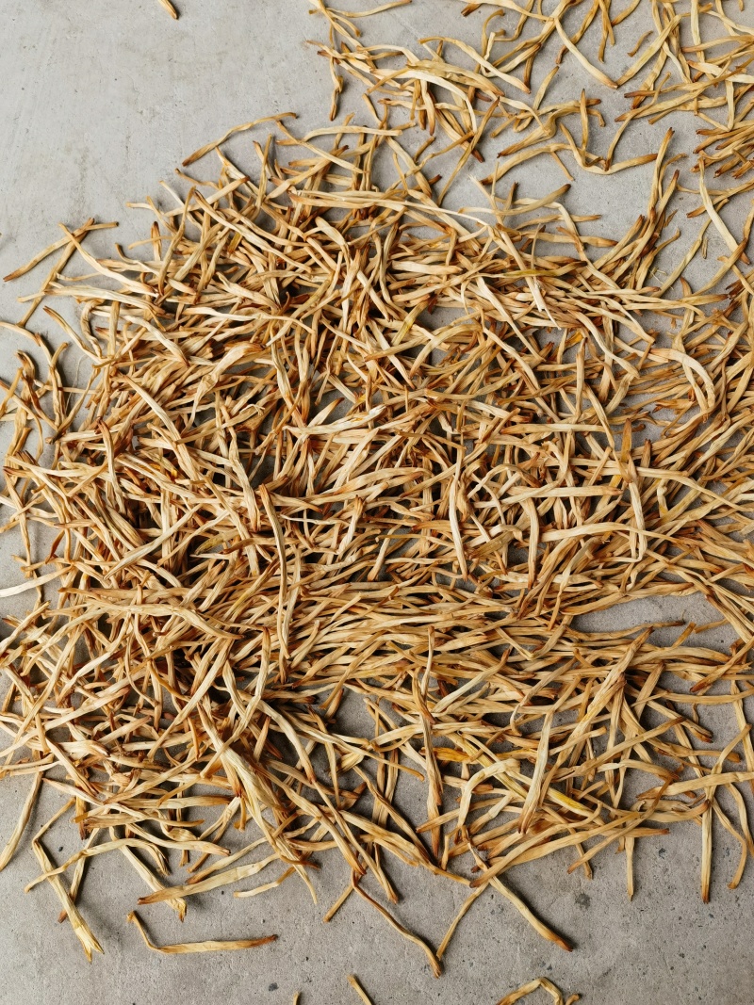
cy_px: 502
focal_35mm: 27
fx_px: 784
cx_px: 377
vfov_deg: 65.3
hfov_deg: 51.3
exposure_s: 1/294
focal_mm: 6.67
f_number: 1.9
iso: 50
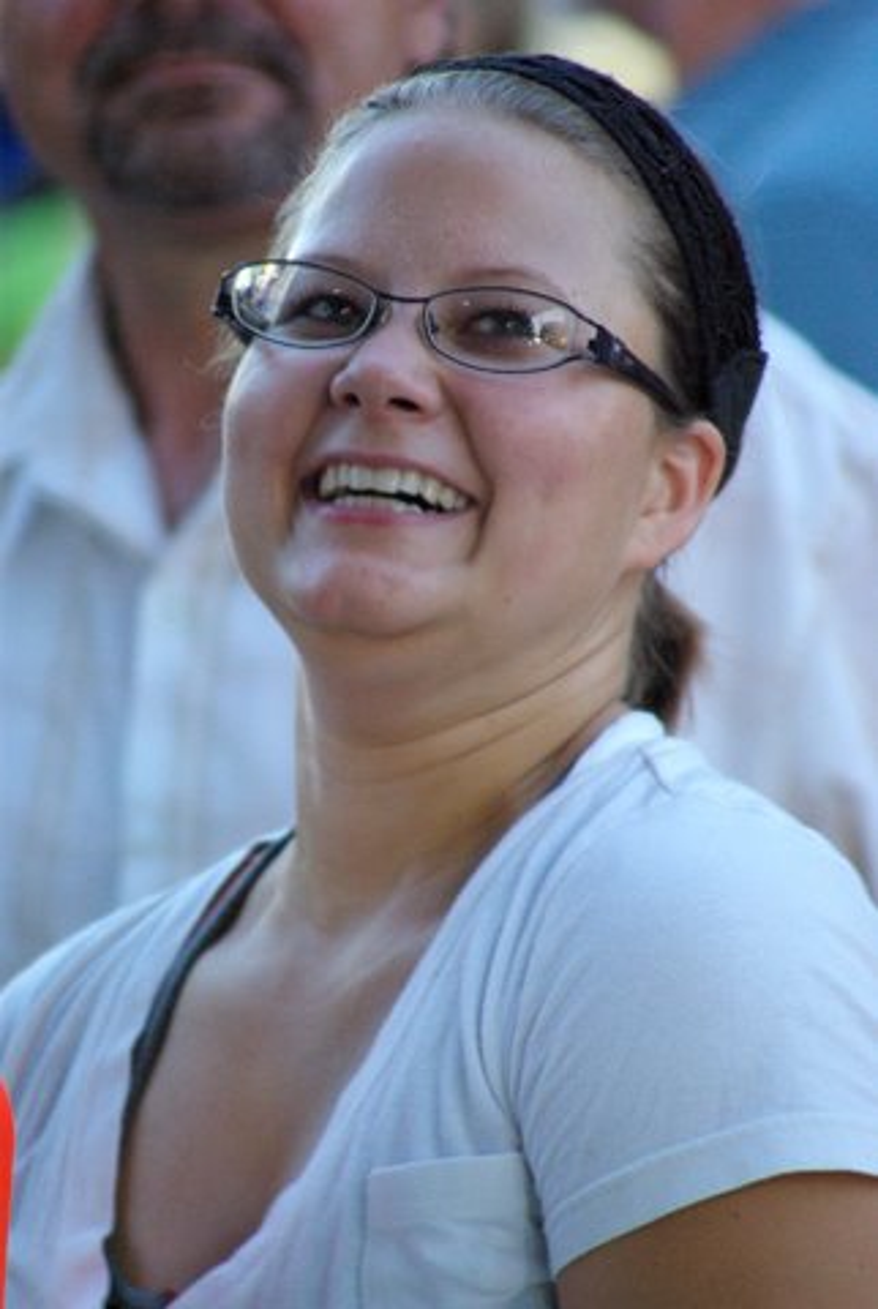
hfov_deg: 3.1
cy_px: 654
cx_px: 439
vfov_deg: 4.6
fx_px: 16390
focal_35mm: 450
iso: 1600
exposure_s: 1/125
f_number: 5.8
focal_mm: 300
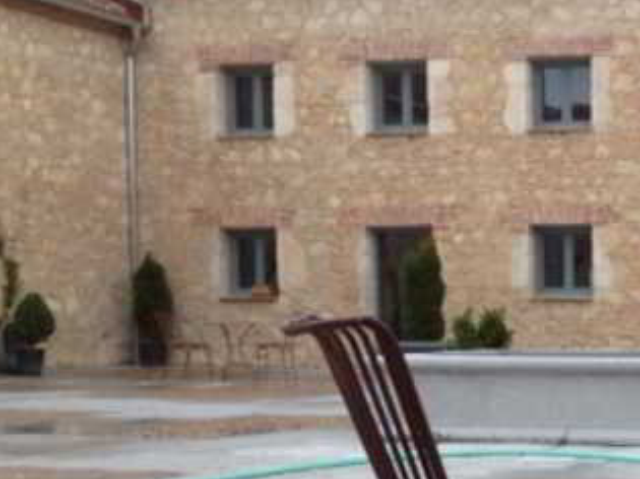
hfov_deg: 20.7
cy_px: 394
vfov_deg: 16.4
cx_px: 740
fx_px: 1645
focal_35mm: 89
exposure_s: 1/287
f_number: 2.4
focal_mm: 4.28
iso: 64
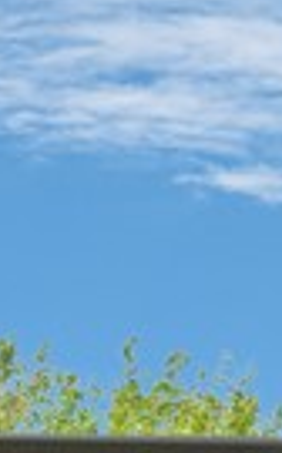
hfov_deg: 10.0
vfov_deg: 14.1
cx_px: -389
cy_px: 998
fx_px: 1419
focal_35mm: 115
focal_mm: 14
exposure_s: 1/60
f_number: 10
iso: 250
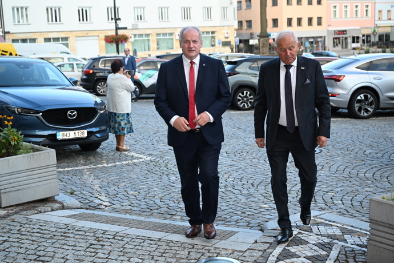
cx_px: 197
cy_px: 132
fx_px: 558
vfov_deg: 26.5
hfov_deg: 38.9
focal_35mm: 51
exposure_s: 1/320
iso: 800
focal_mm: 51
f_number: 4.5
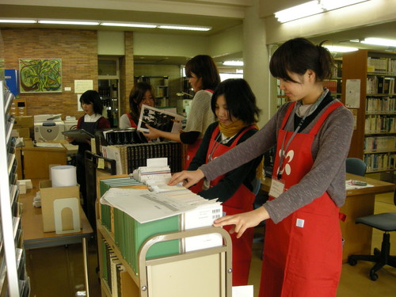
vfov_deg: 40.7
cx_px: 198
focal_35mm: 35
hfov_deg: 52.6
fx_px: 400
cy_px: 148
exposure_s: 1/56.8
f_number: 2.8
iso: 158
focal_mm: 5.7
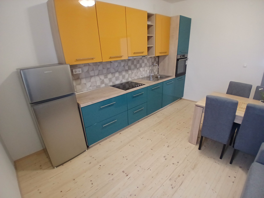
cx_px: 132
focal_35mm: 17
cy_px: 99
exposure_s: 1/33.3
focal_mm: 1.4
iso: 320
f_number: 2.2
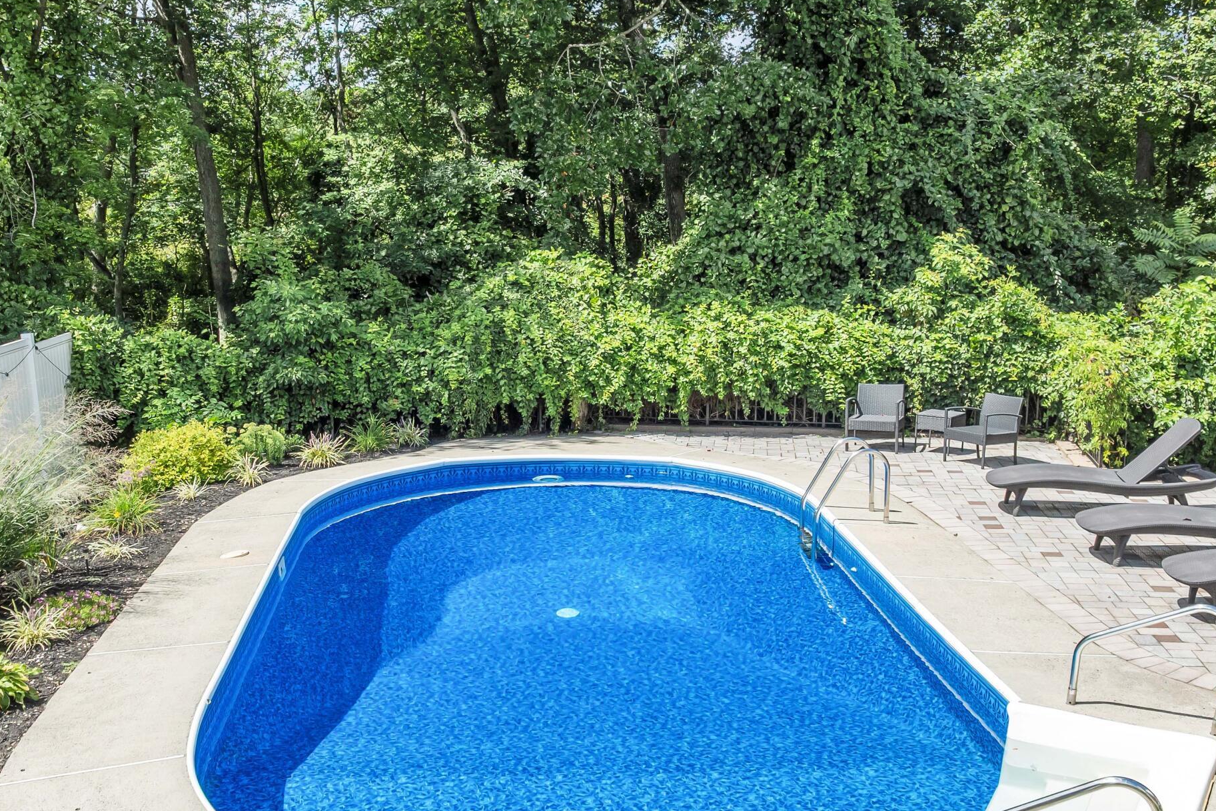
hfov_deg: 47.3
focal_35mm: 41
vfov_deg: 32.6
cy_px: 450
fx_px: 1385
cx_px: 537
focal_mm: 12.29
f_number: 2.8
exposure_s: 1/2000
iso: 160
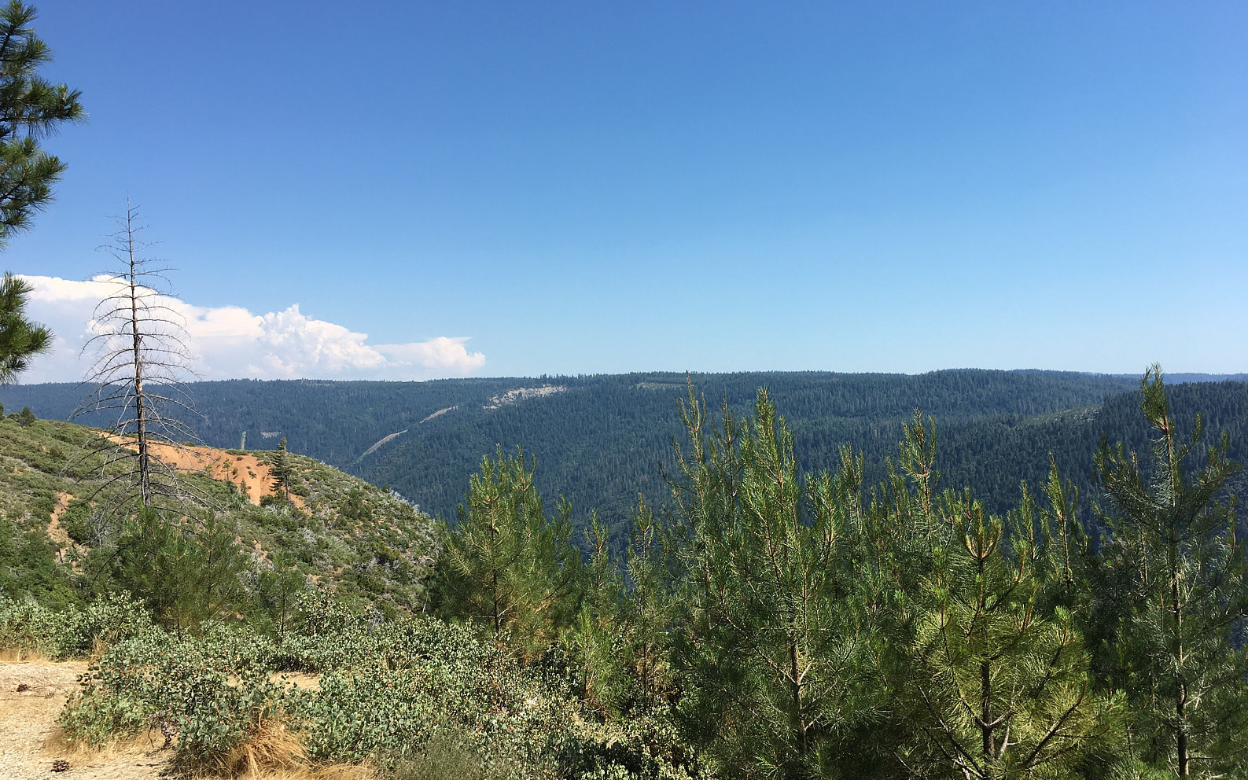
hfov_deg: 61.2
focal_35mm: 31
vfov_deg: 40.5
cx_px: 622
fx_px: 1054
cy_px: 443
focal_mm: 4.15
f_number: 2.2
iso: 25
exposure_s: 1/1241
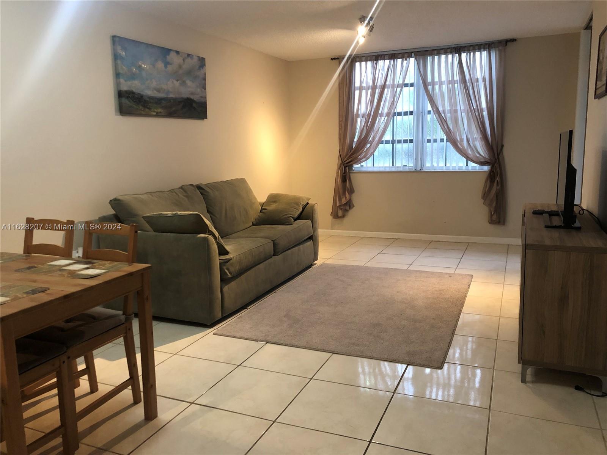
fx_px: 491
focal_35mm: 28
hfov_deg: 63.4
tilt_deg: -8.6
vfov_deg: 49.7
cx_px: 304
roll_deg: +2.3
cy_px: 228
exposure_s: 1/15
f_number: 1.8
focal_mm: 4
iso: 64
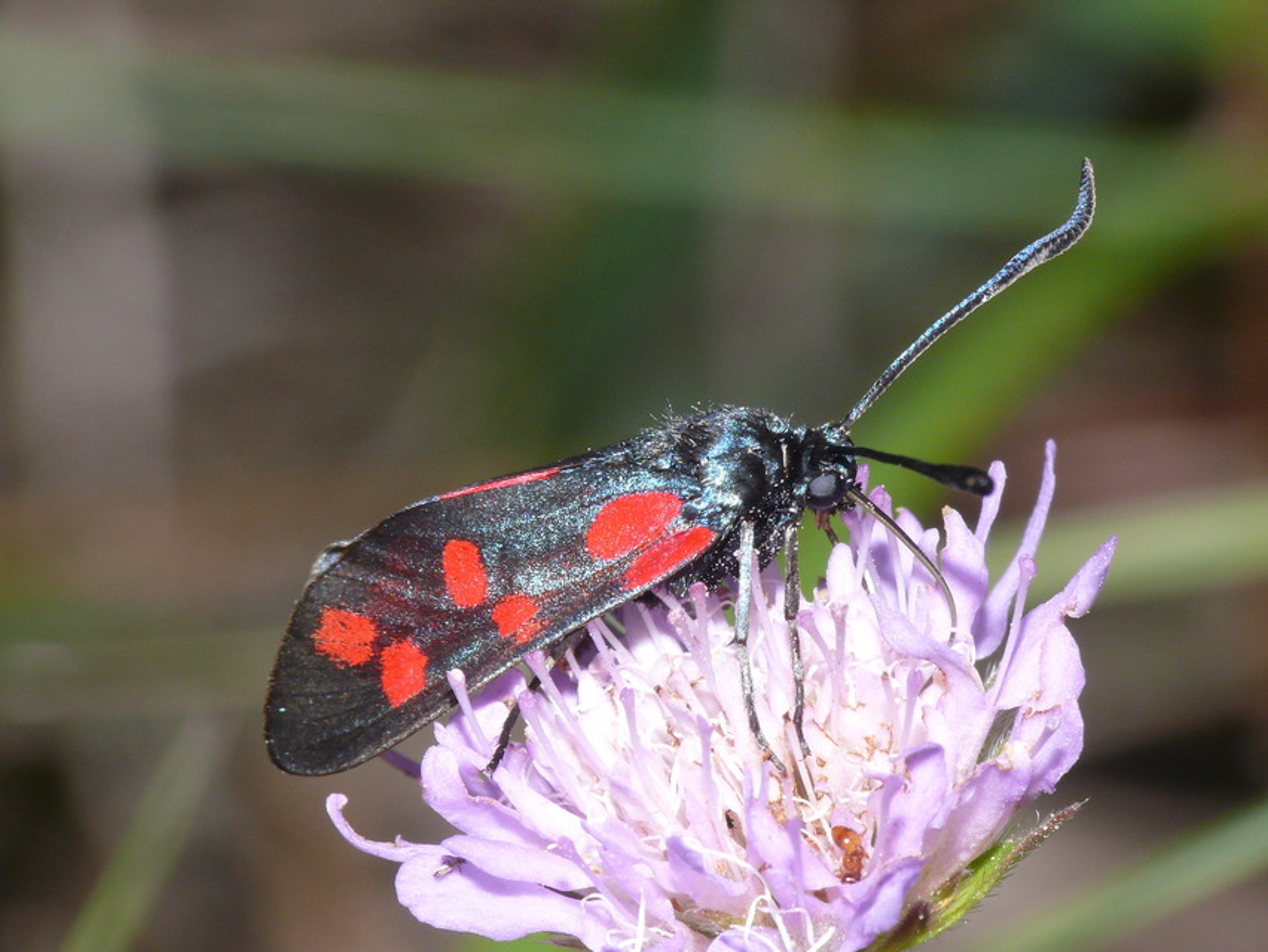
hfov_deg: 9.2
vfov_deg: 6.9
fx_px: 7877
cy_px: 476
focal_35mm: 215
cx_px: 634
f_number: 11
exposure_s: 1/640
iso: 200
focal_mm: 45.5
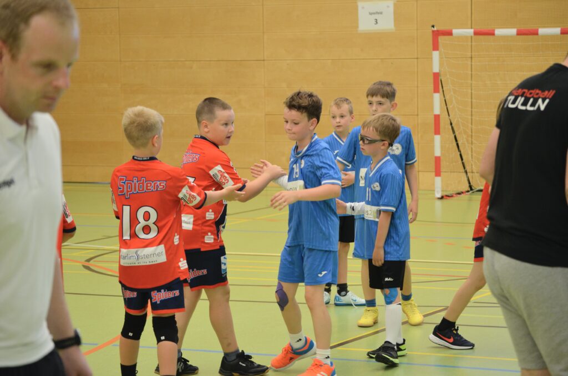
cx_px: 284
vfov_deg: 11.1
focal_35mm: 123
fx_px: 1936
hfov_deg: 16.7
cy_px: 188
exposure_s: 1/500
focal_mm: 82
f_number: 4.2
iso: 1250
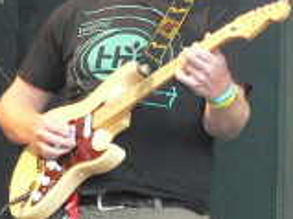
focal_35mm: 238
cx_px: 439
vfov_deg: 6.2
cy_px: 188
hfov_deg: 8.2
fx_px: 2013
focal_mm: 10.9
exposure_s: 1/60
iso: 400
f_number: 3.2
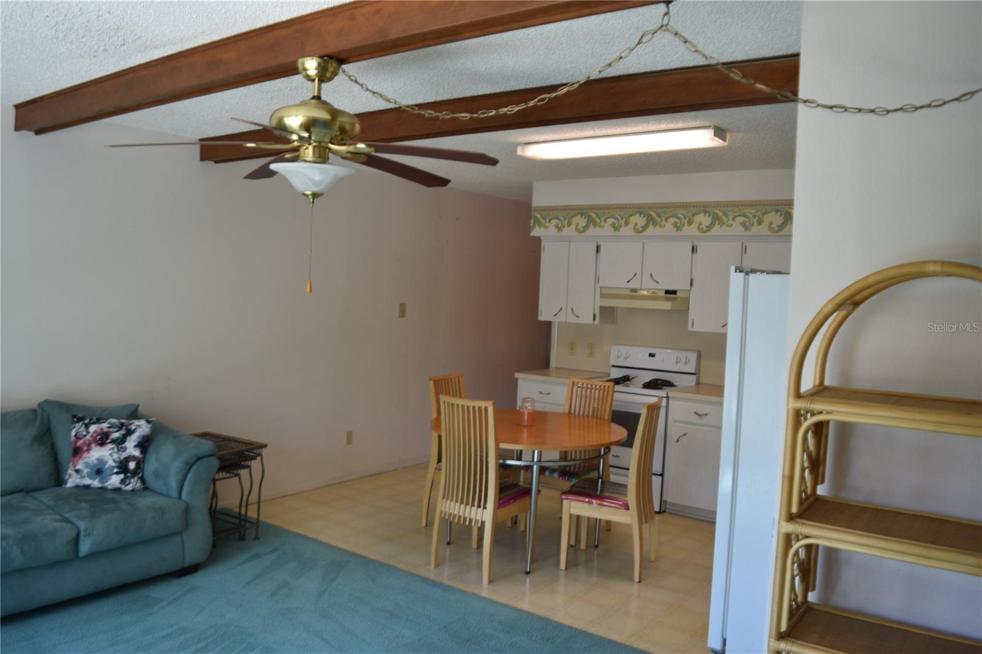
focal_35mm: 27
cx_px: 491
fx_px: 736
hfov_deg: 67.4
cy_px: 327
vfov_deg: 47.9
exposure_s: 1/50
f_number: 3.5
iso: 100
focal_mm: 18
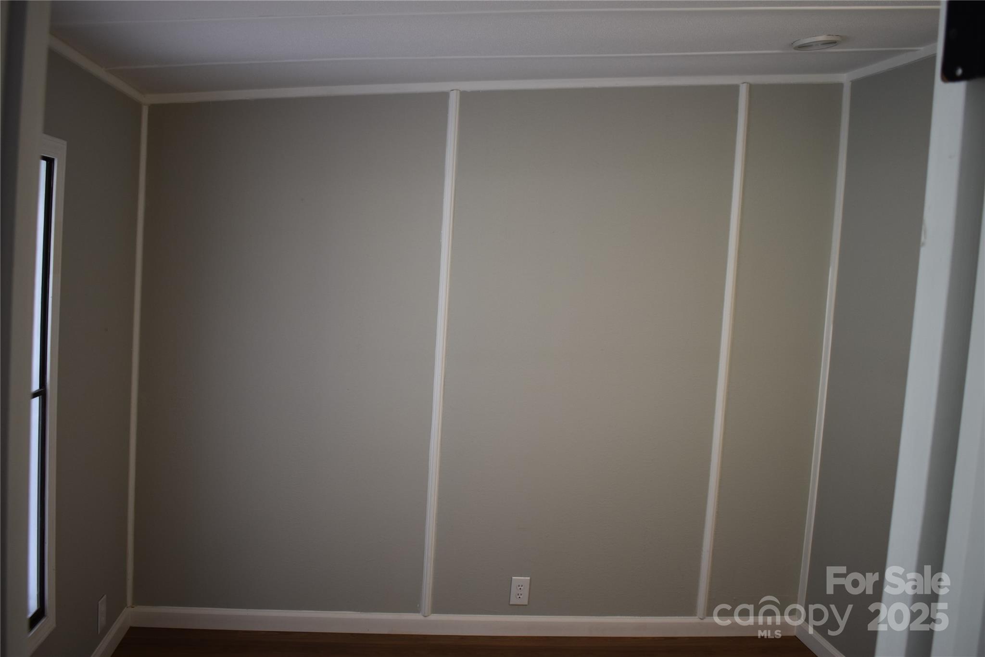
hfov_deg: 57.2
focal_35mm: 33
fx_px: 903
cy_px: 328
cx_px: 492
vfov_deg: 40.0
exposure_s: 1/60
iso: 400
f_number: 4
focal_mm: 22
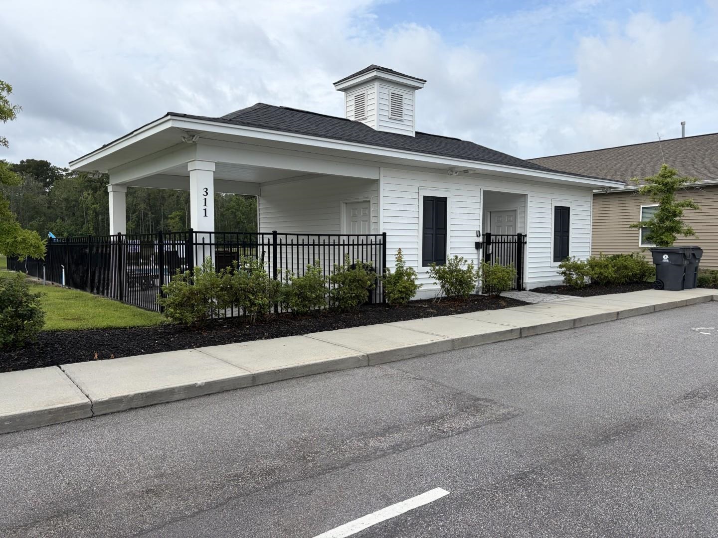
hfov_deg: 67.3
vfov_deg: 53.1
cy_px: 269
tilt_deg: -2.8
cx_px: 359
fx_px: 539
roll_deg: +0.6
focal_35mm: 26
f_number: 1.6
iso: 64
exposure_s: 1/2538
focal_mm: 5.96
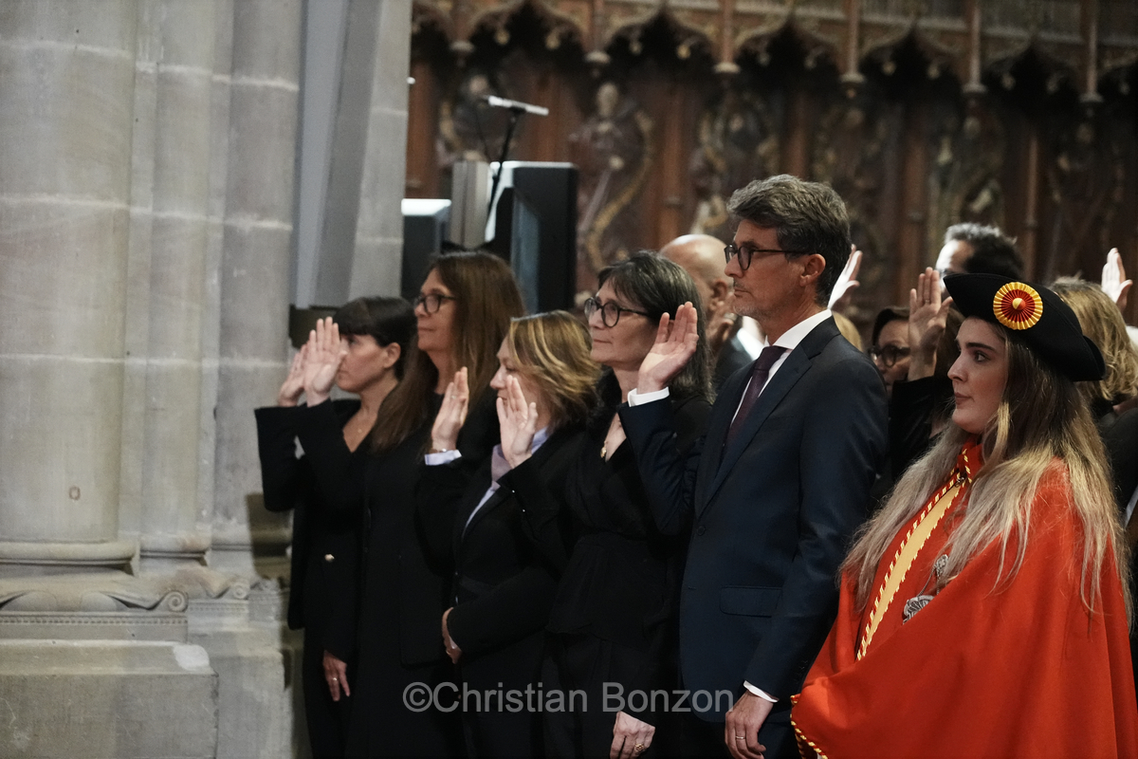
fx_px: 3319
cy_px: 380
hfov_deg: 19.5
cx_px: 569
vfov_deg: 13.0
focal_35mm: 105
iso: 8000
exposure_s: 1/200
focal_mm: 105
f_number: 4
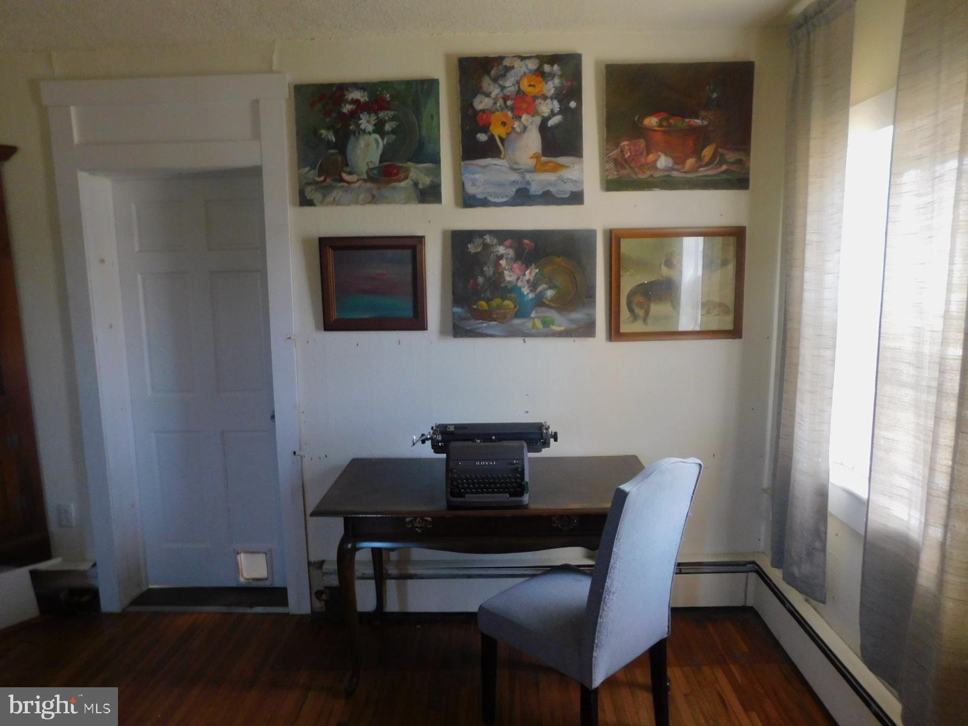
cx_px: 484
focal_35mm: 23
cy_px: 363
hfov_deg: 73.9
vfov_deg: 58.9
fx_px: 643
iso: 220
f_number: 3
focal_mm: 4
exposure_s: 1/30
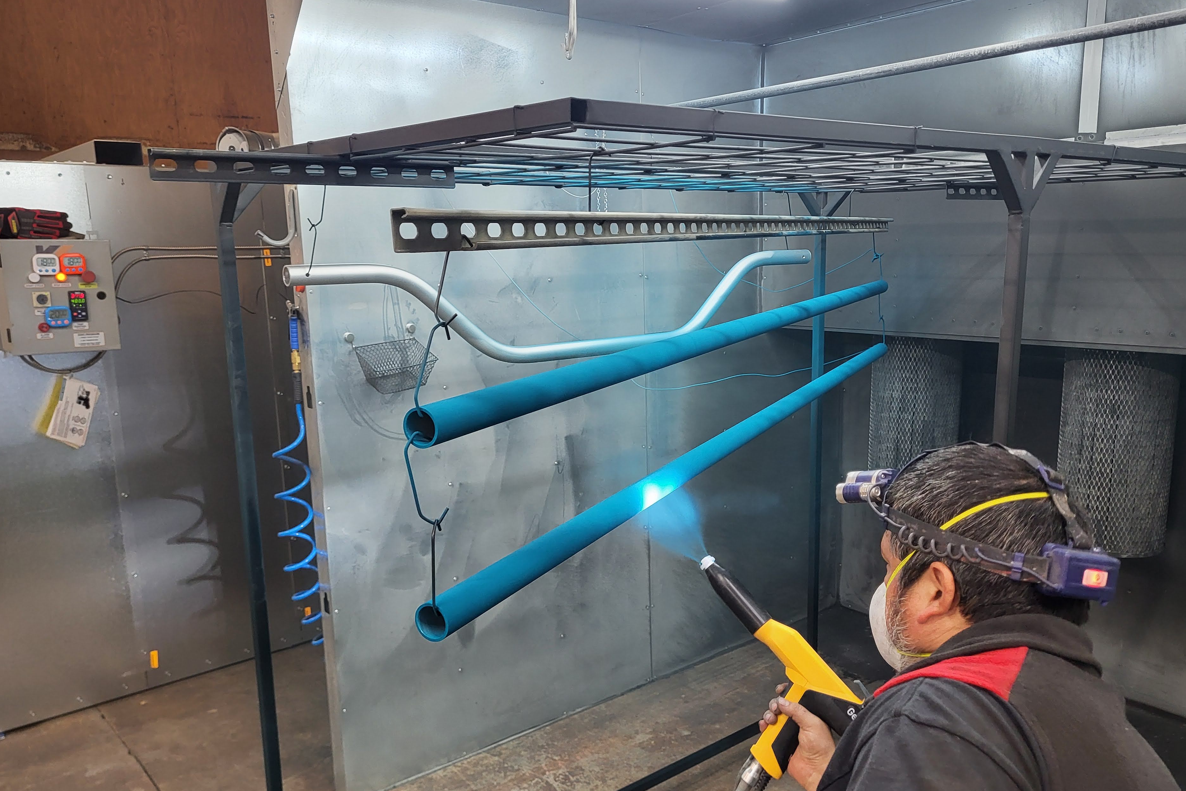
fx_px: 955
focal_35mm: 29
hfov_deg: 63.7
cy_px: 429
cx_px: 589
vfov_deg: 44.9
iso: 160
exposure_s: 1/60
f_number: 1.8
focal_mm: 5.4
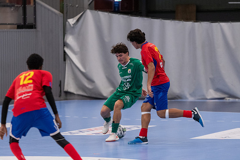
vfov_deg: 4.9
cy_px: 84
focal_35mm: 279
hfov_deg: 7.4
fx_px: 1860
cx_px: 113
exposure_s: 1/640
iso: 2800
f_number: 3.2
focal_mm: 175
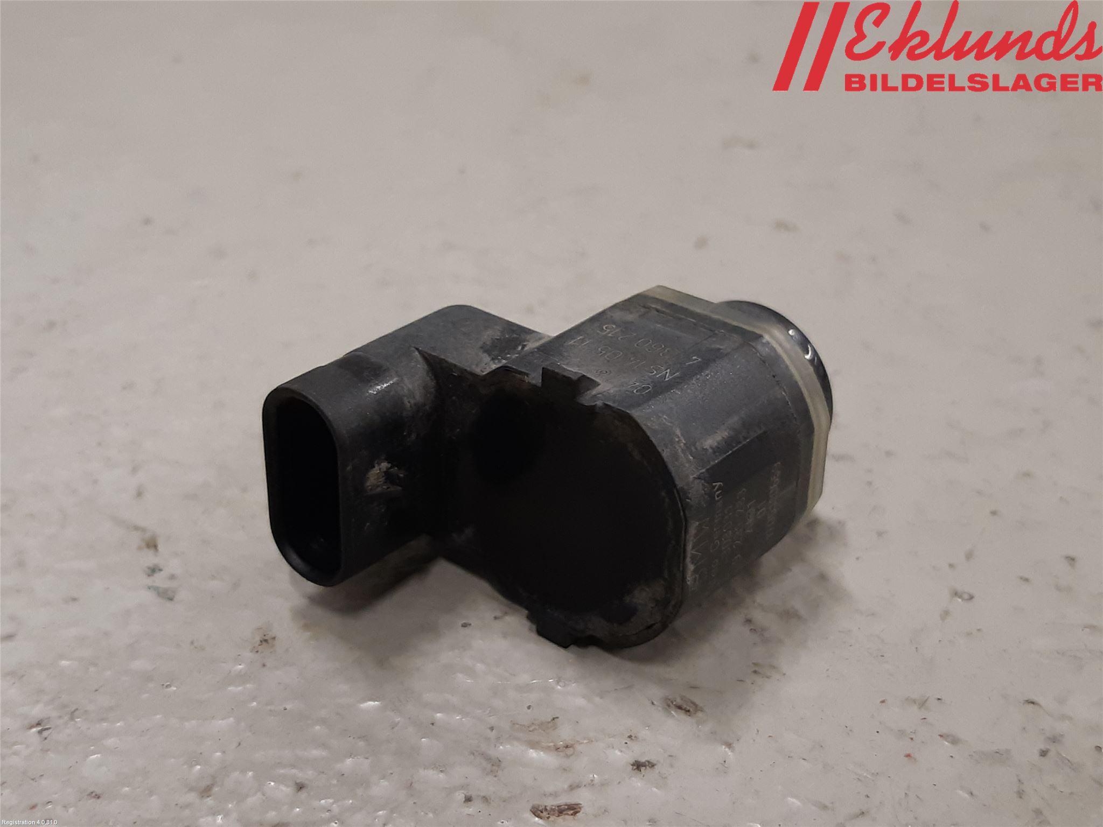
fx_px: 828
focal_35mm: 26
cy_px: 414
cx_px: 552
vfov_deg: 53.1
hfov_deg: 67.3
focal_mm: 3.93
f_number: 1.7
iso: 125
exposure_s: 1/50
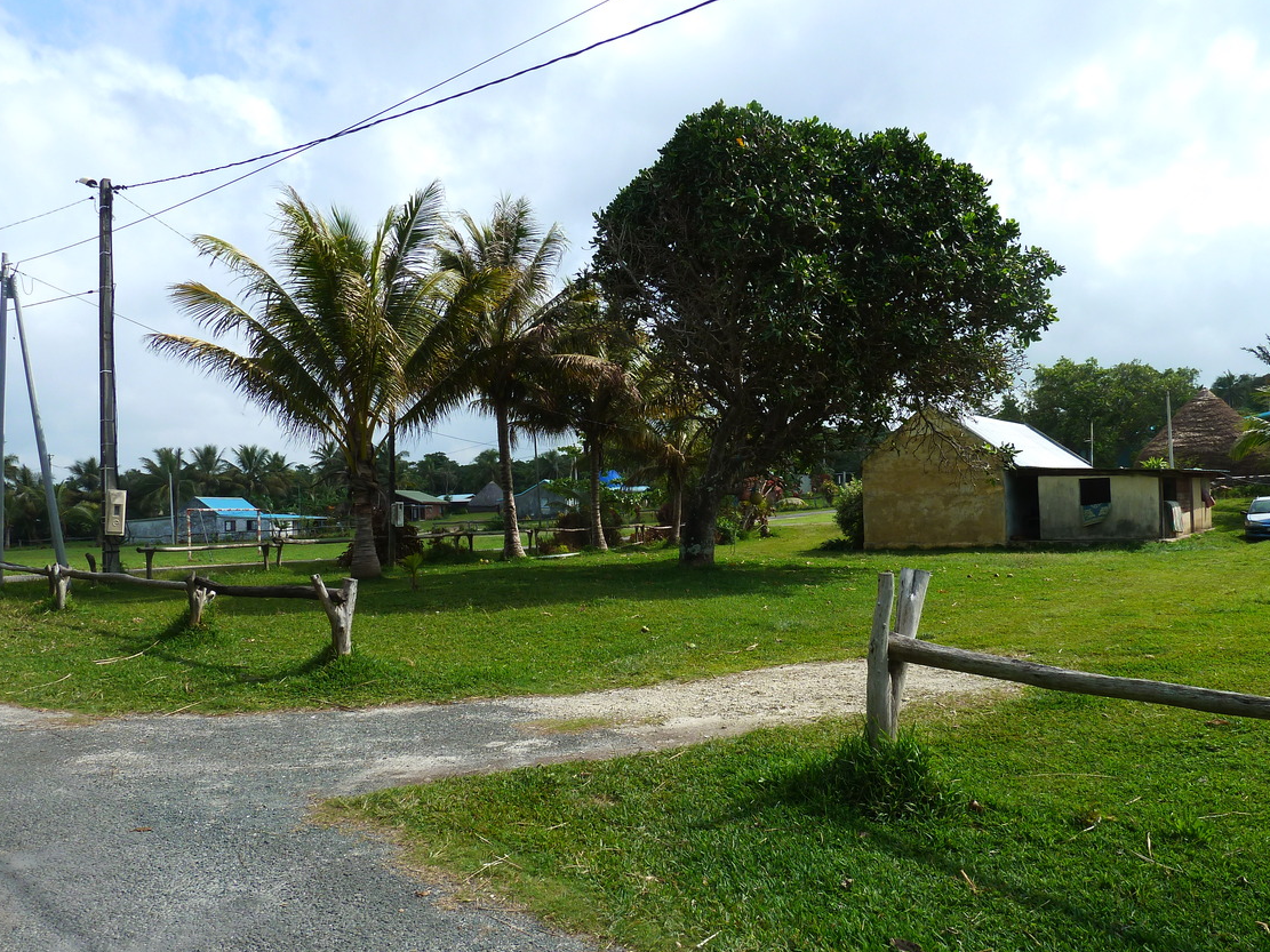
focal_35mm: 27
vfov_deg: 51.3
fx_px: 990
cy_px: 509
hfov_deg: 65.3
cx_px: 672
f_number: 4
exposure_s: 1/500
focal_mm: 4.1
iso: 80
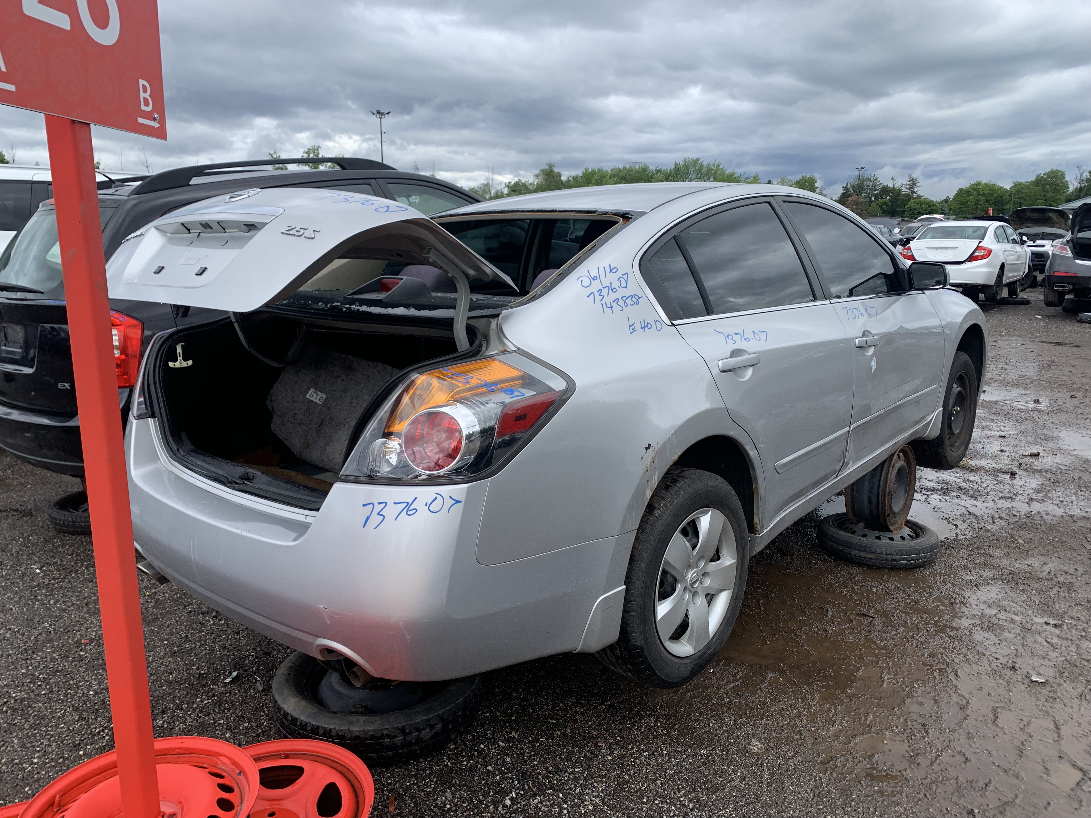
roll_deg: +1.4
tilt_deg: -14.2
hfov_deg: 67.3
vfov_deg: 53.1
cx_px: 546
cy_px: 409
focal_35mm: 26
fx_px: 819
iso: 25
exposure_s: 1/945
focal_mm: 4.25
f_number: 1.8
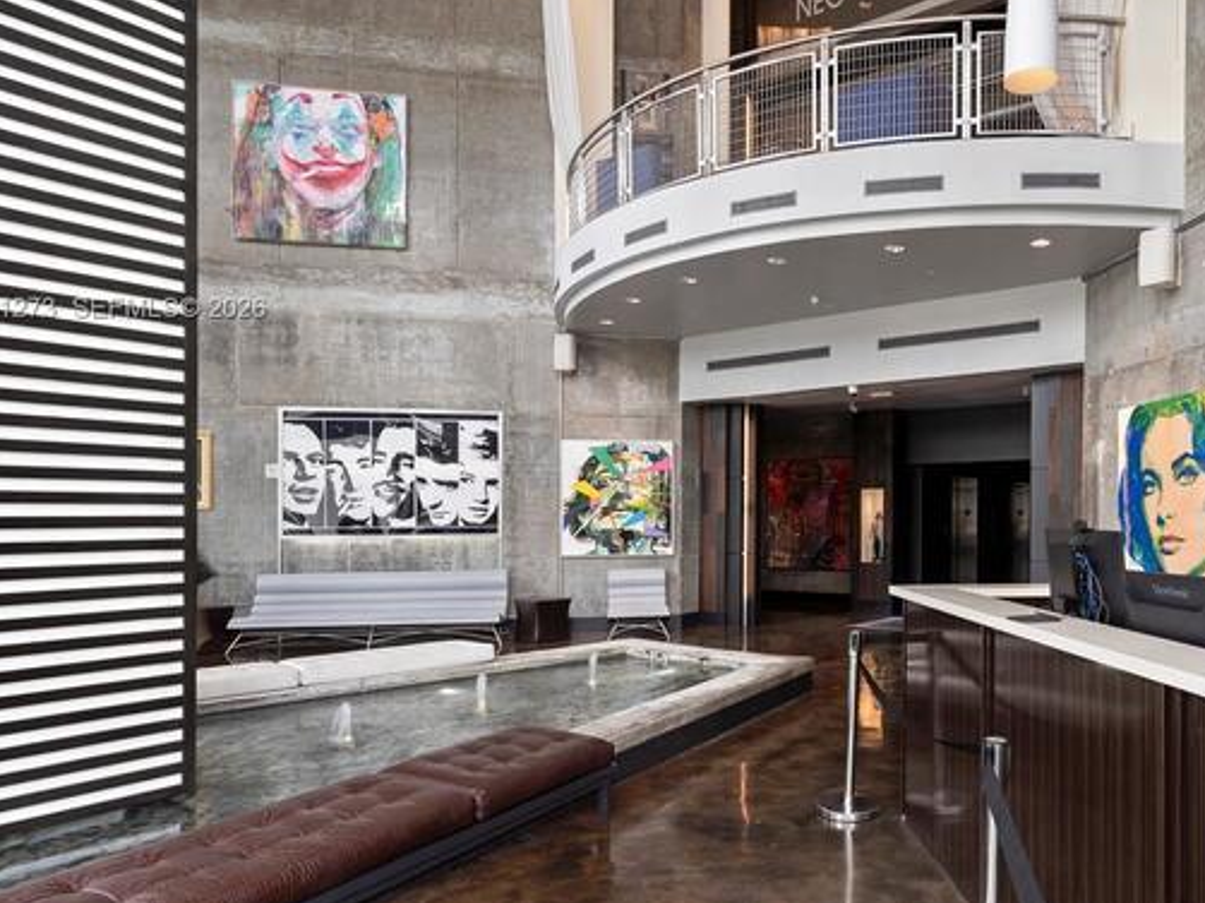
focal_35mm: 23
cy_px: 310
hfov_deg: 71.5
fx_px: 800
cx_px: 816
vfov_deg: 57.7
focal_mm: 16
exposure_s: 1/4
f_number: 9
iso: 100
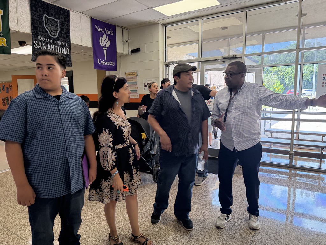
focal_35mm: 24
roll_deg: -0.2
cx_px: 163
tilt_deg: -6.7
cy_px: 122
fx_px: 226
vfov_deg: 56.8
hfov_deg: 71.6
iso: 200
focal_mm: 6.76
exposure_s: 1/223
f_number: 1.78
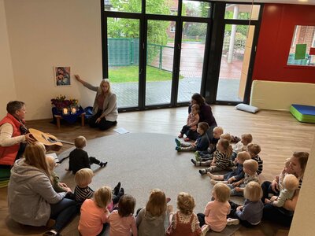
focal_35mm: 28
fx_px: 255
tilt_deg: -19.4
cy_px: 118
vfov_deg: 49.7
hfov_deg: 63.4
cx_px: 158
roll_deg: -2.9
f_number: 1.8
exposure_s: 1/110
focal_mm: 3.99
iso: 80
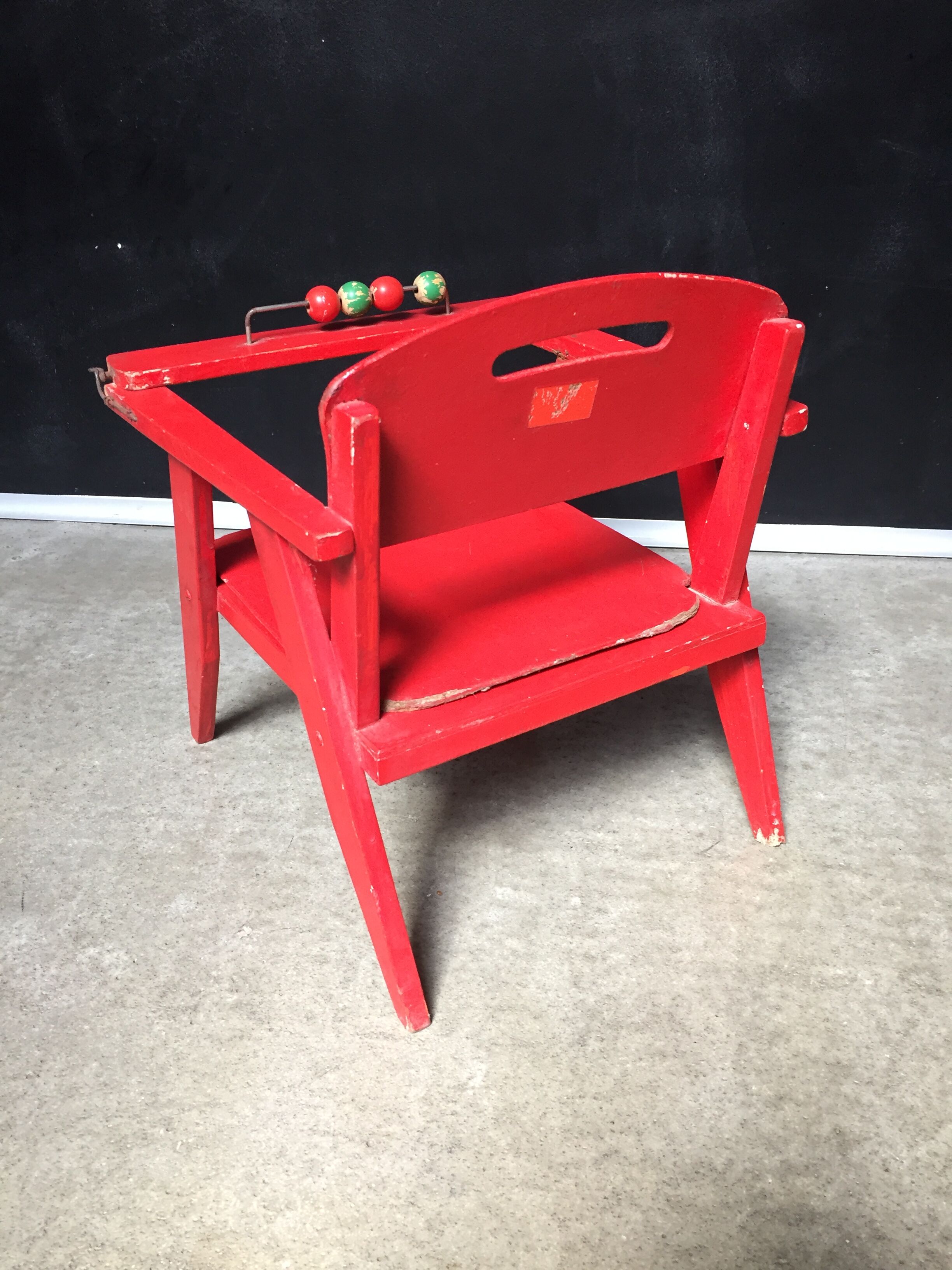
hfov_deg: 48.2
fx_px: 1063
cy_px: 635
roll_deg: +1.2
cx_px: 476
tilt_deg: -28.1
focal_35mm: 29
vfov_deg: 61.7
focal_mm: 4.15
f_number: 2.2
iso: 160
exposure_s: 1/33
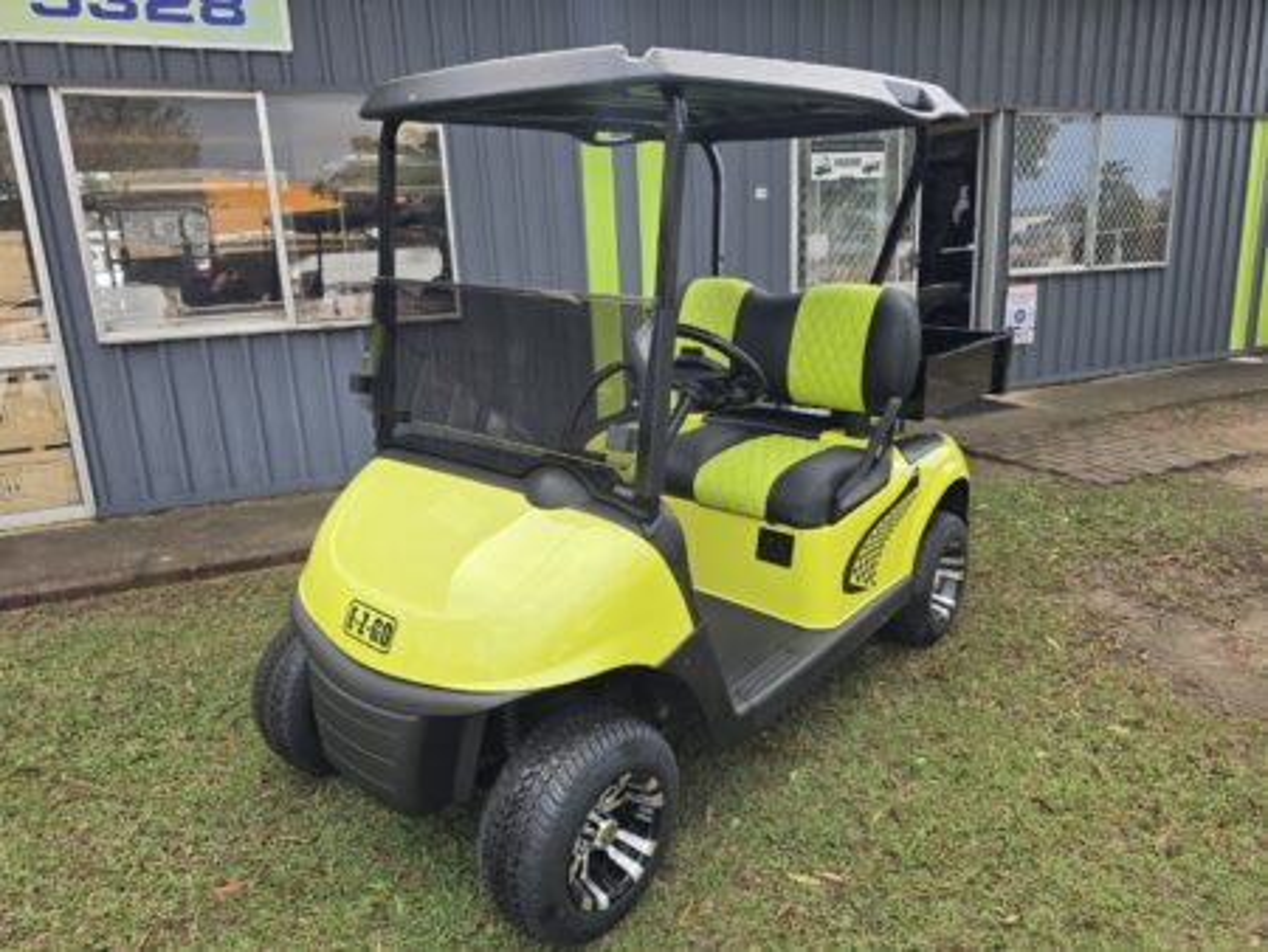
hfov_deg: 73.9
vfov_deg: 58.9
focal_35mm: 23
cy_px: 476
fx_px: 843
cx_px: 634
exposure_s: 1/2210
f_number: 1.4
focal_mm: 6.5
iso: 64
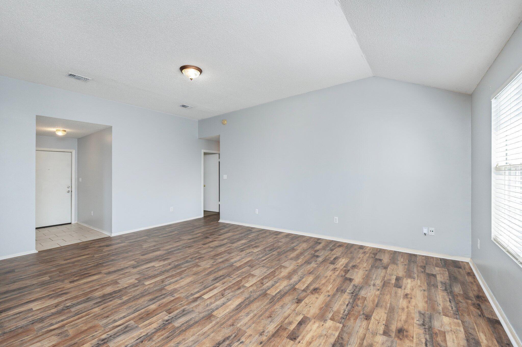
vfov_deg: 81.1
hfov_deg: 104.3
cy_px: 174
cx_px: 261
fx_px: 203
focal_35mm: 14
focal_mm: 14
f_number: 9
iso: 400
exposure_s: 1/60
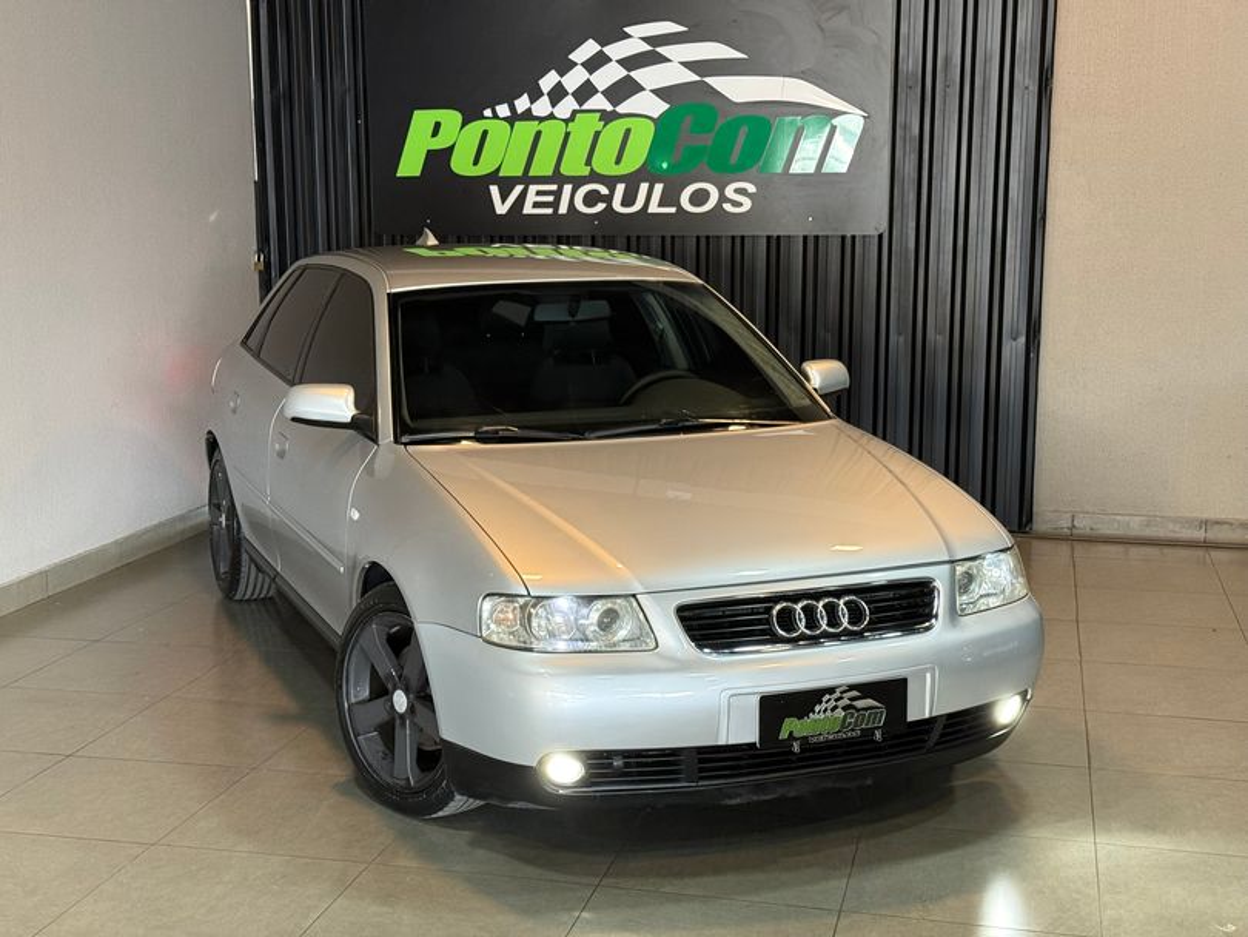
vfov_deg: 30.3
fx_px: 1731
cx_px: 624
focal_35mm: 48
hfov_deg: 39.6
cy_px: 468
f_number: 1.78
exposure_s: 1/60
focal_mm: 6.76
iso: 250
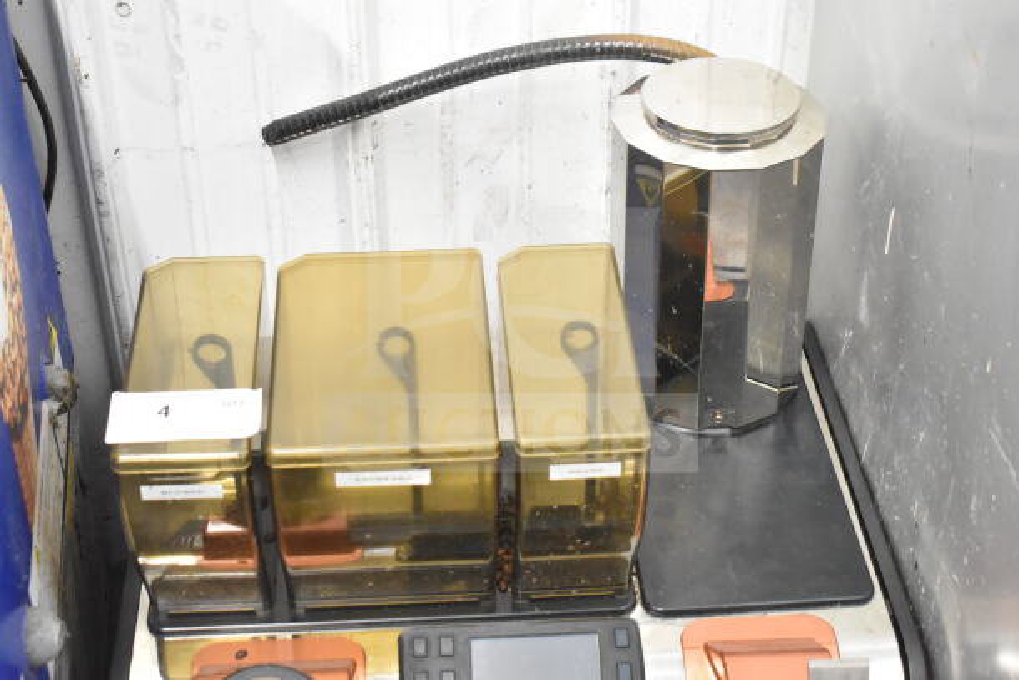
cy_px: 340
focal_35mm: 60
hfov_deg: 33.4
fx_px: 1699
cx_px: 510
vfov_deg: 22.6
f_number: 5
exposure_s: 1/60
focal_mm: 40
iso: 6400
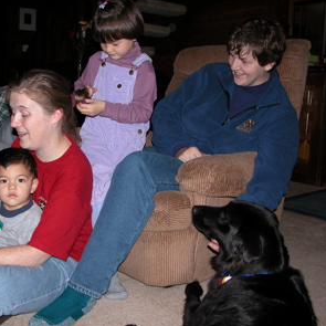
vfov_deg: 40.0
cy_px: 162
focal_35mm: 42
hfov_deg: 39.5
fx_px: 448
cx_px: 108
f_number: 3.2
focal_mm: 8.9
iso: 100
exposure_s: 1/60
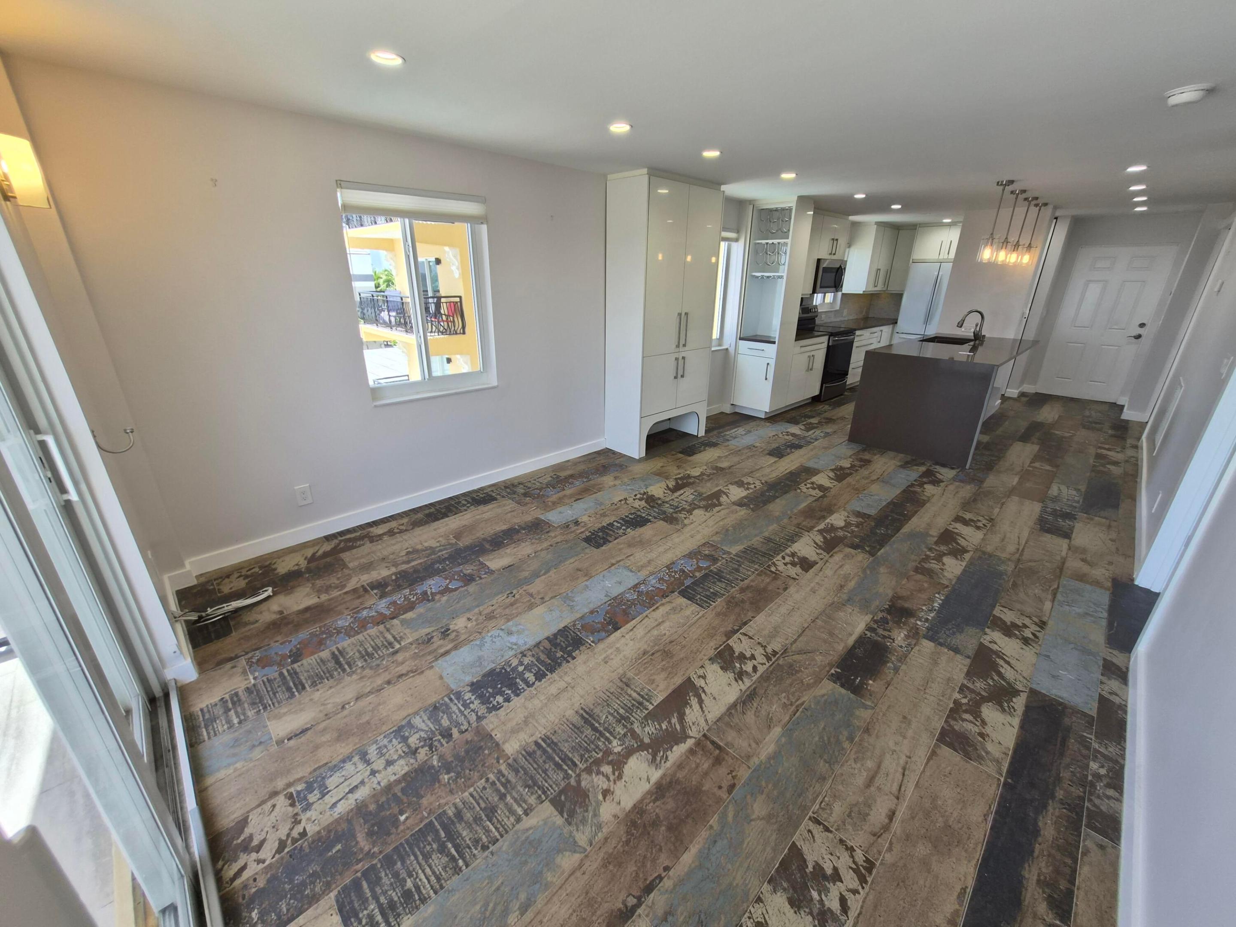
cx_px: 618
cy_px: 464
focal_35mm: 13
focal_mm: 1.7
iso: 40
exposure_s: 1/60
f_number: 2.2
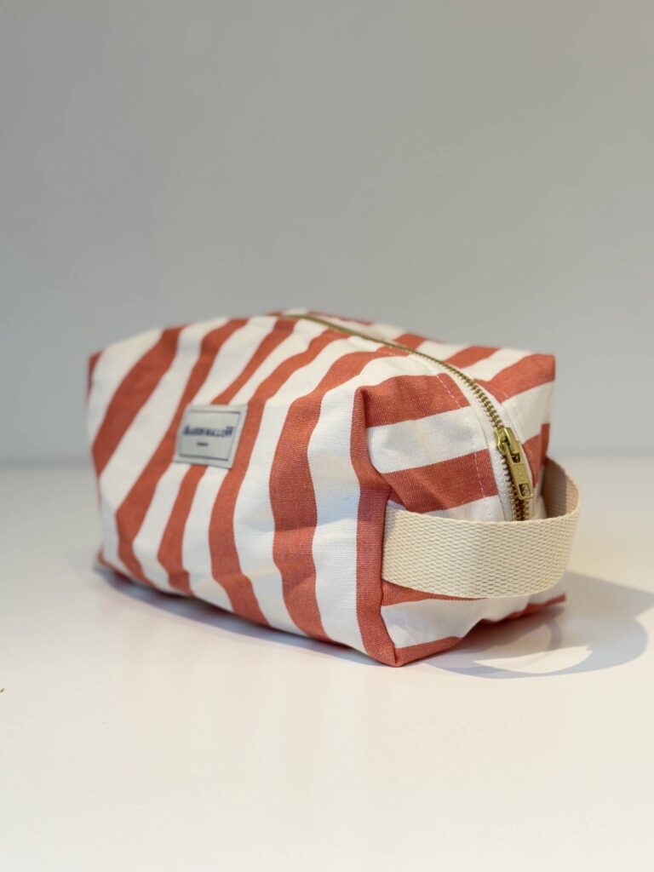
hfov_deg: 30.3
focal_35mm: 48
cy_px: 436
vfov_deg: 39.7
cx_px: 327
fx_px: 1209
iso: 64
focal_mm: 6.76
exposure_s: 1/100
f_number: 1.78
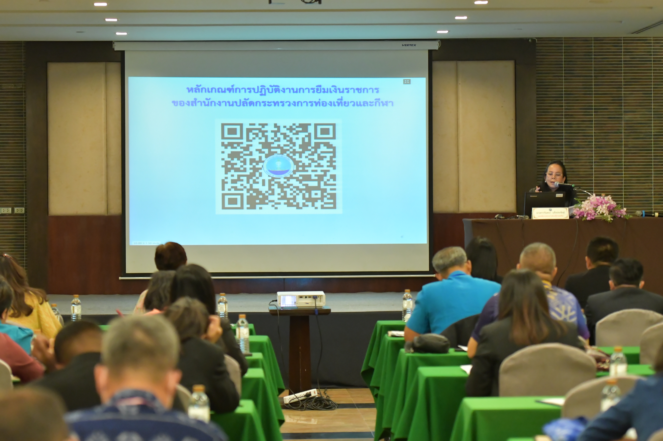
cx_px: 332
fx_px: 2154
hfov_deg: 17.5
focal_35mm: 117
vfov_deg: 11.7
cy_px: 220
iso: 2500
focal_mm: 78
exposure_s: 1/100
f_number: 4
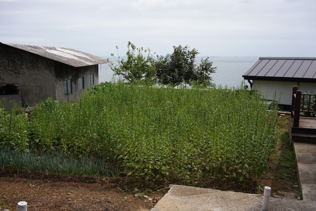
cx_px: 158
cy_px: 106
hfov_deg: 54.4
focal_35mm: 35
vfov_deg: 37.9
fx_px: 307
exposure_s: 1/125
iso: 100
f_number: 10
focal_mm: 35
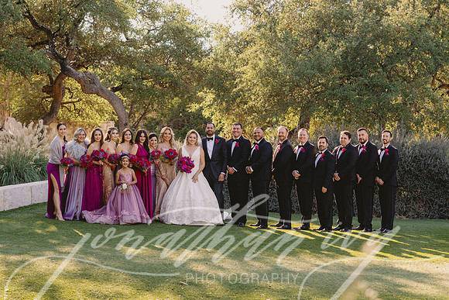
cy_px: 157
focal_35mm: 73
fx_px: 912
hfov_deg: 27.7
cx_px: 234
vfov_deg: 18.7
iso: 320
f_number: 4
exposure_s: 1/250
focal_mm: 70
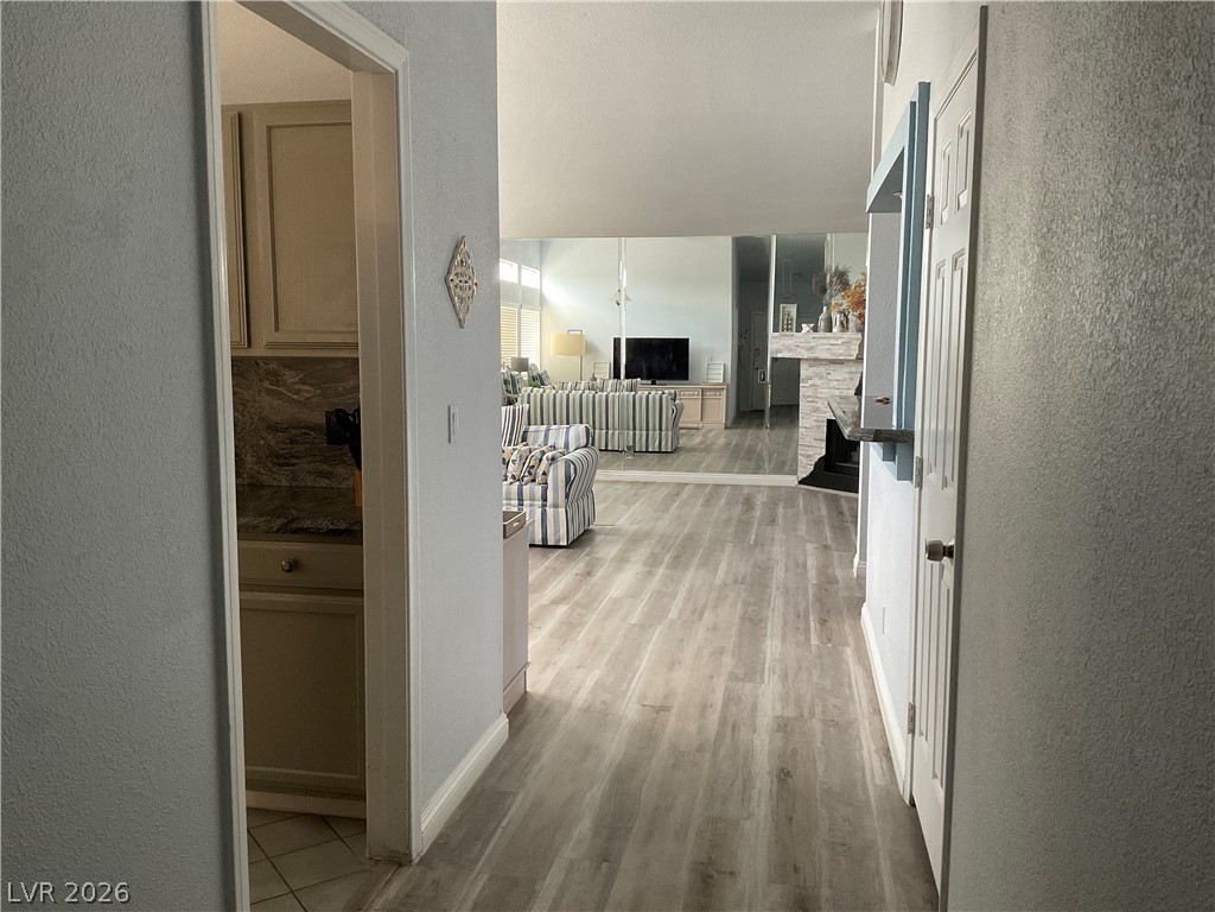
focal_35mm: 29
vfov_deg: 48.2
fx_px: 1018
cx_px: 608
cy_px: 456
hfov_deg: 61.7
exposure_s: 1/60
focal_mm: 3
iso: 160
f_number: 1.8
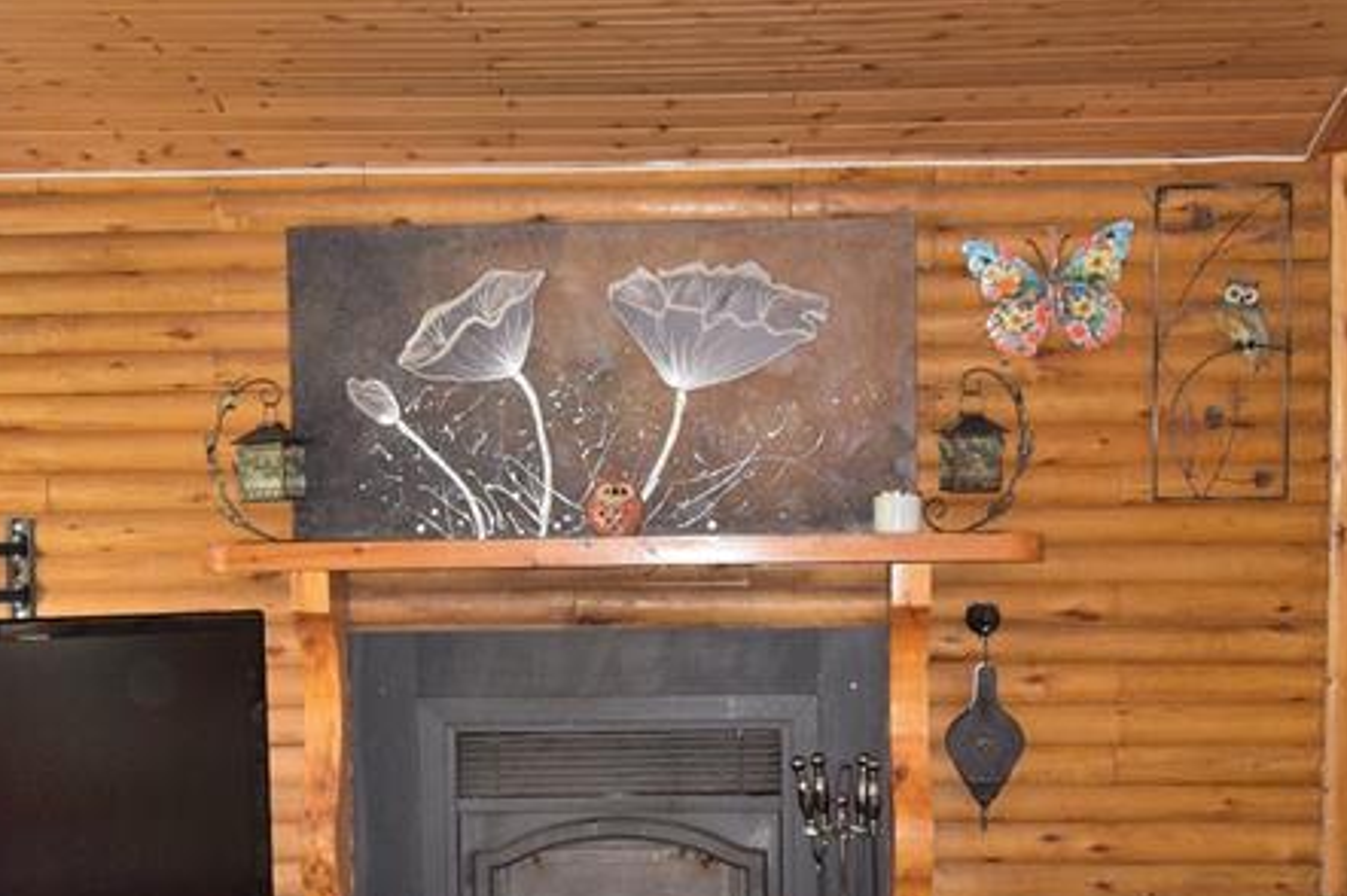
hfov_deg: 38.1
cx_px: 597
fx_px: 1950
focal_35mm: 52
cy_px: 664
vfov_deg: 25.6
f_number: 5
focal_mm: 15
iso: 1000
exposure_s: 1/60
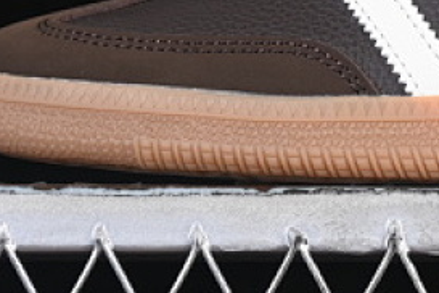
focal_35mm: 297
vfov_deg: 4.6
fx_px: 3621
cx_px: 531
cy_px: -167
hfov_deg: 6.9
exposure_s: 1/50
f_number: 6.3
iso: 160
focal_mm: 50
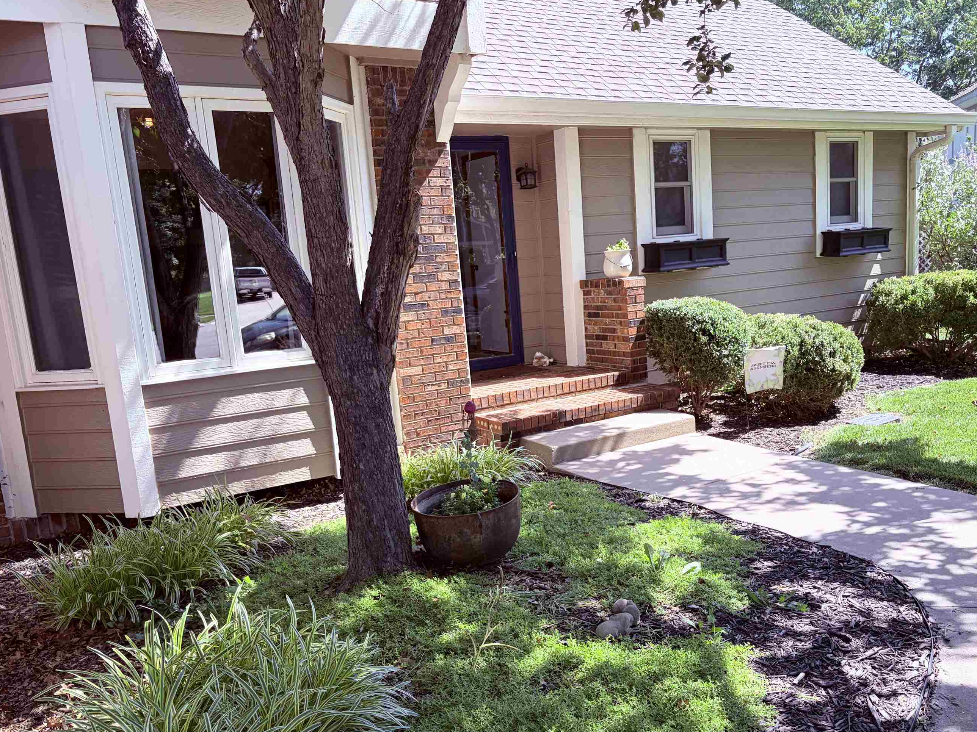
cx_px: 530
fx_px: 875
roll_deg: +4.4
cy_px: 421
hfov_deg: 58.3
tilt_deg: -8.9
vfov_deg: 45.3
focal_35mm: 31
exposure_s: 1/791
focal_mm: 5.96
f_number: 1.6
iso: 64
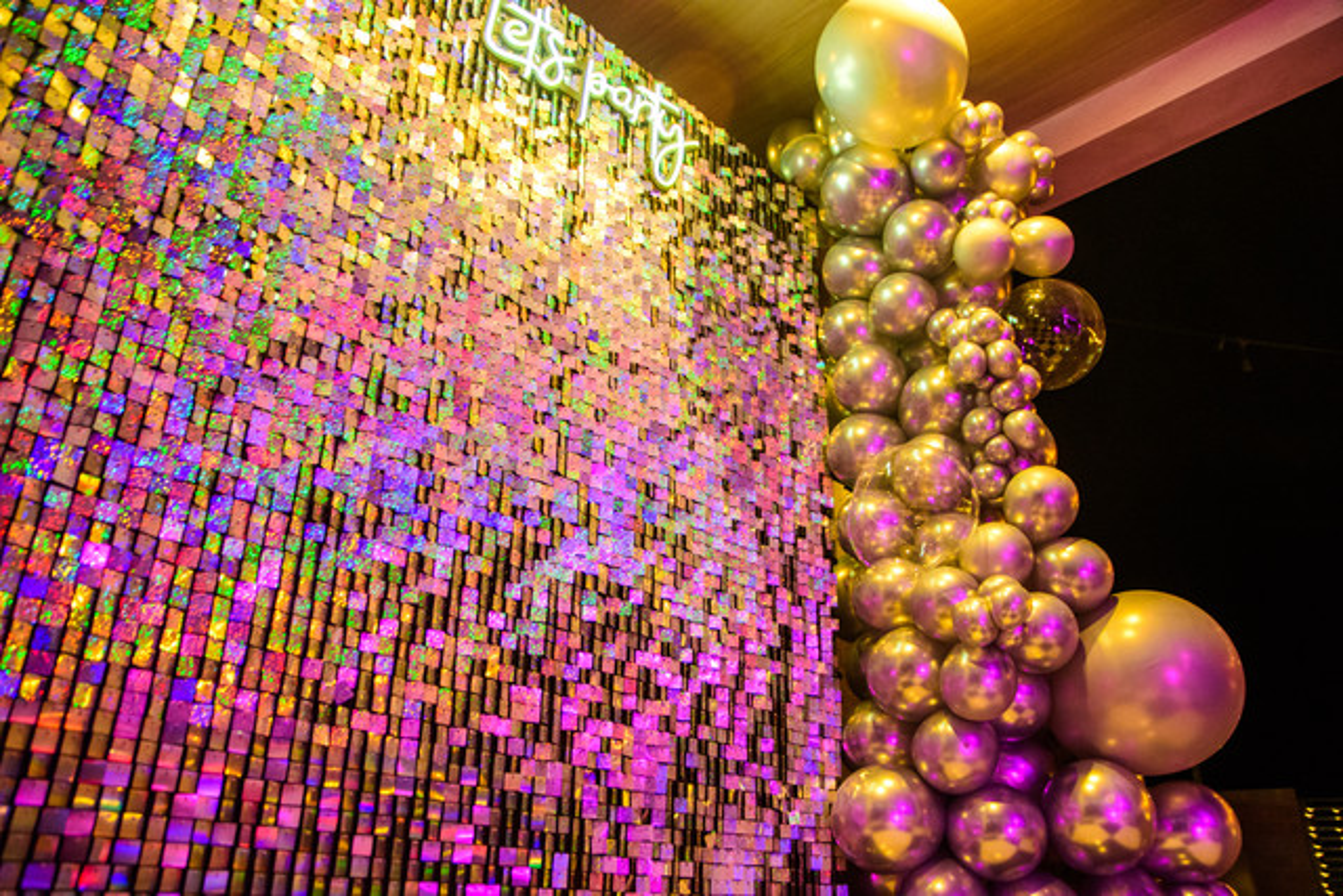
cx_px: 672
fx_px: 951
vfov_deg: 50.4
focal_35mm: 26
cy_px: 448
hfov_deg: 70.4
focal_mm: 17
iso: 2500
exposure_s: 1/100
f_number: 2.8
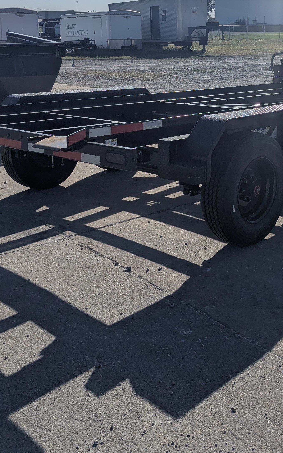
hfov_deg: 26.6
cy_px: 143
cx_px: 207
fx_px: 592
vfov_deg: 41.2
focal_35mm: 48
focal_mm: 6.81
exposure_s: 1/7519
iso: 42
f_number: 1.85
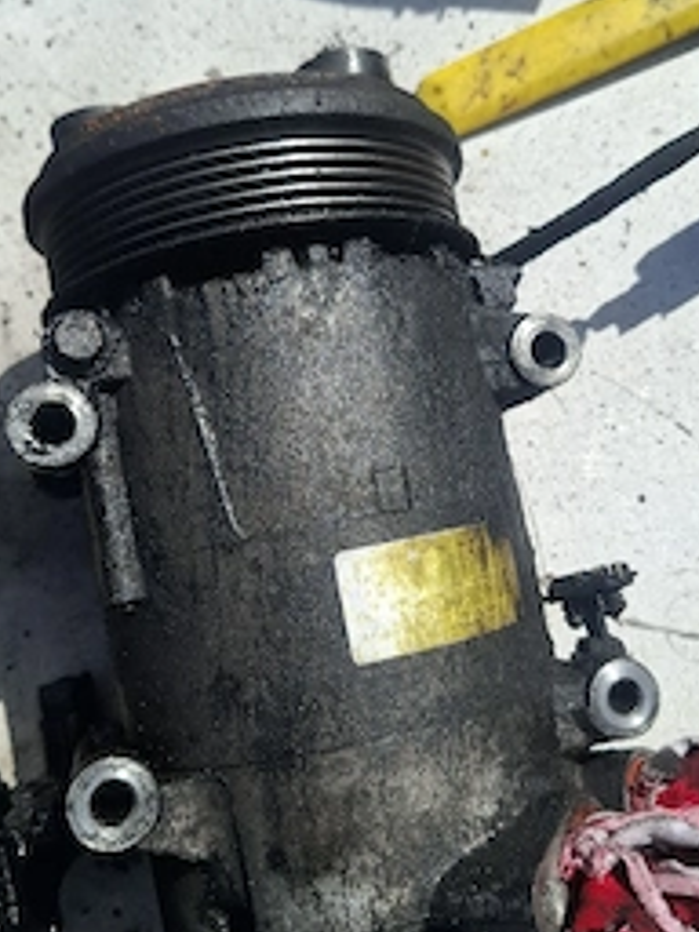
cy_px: 455
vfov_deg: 51.3
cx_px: 364
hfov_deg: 39.6
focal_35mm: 36
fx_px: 969
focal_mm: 5.54
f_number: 1.8
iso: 50
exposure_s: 1/2500
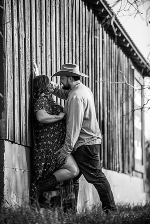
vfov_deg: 11.7
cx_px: 75
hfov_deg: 7.8
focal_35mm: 175
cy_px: 112
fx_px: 1094
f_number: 2.8
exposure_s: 1/250
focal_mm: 175
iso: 50
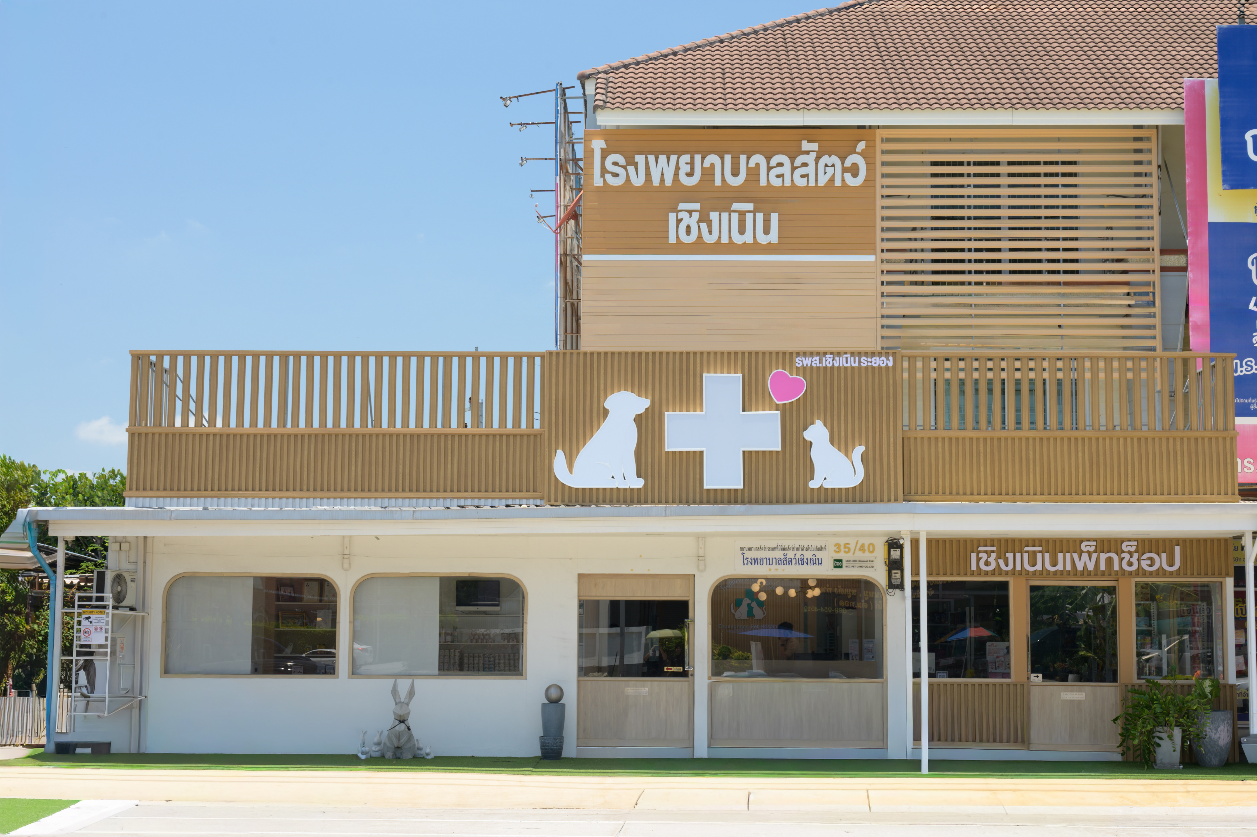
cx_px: 628
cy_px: 418
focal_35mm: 53
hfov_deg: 37.5
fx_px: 1849
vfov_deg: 25.5
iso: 80
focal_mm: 53
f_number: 11
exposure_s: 1/25
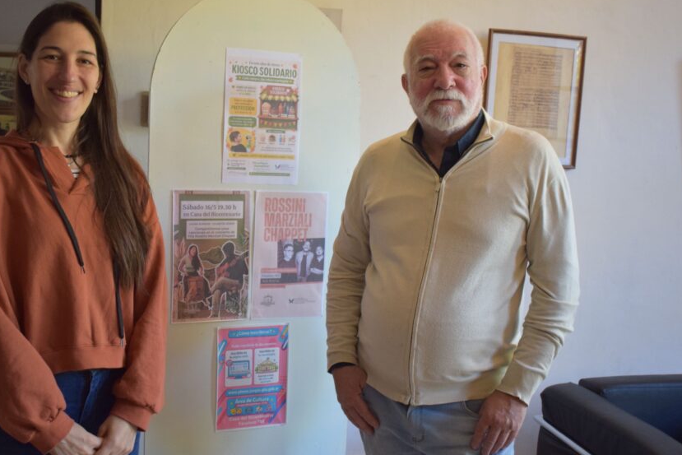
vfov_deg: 31.5
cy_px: 236
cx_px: 295
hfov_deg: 45.7
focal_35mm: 43
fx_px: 807
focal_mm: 23
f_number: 3.8
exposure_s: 1/60
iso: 1000
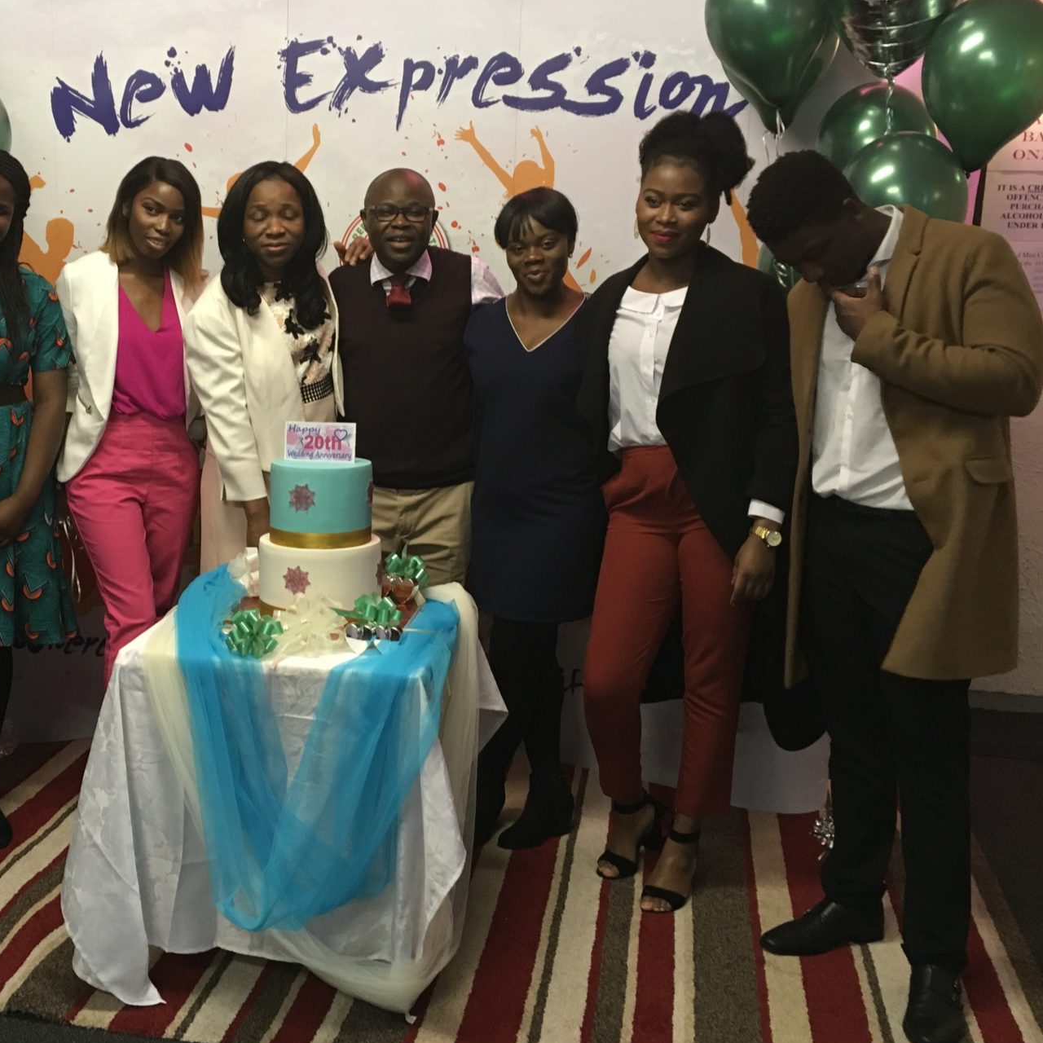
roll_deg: -1.1
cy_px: 481
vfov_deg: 40.9
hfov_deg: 40.3
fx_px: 1398
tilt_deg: -7.2
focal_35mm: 41
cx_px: 326
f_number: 2.2
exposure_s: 1/33
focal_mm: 4.15
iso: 160
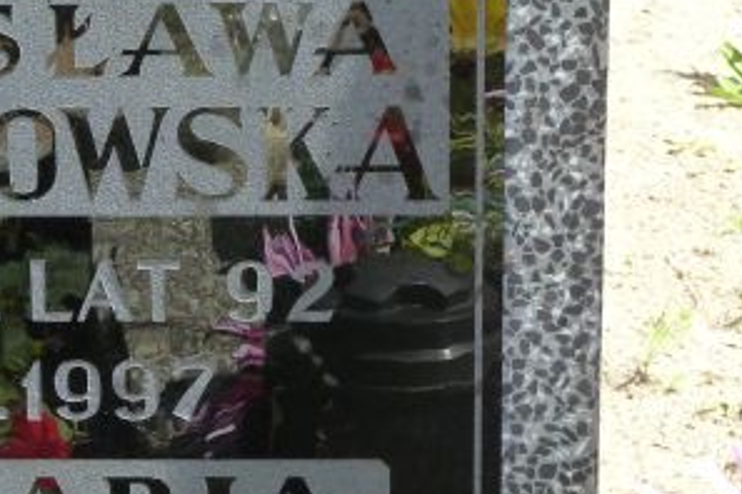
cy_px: 329
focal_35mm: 215
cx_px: -7
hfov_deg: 9.5
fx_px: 4431
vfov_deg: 6.4
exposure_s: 1/200
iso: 250
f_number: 4.3
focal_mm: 15.8
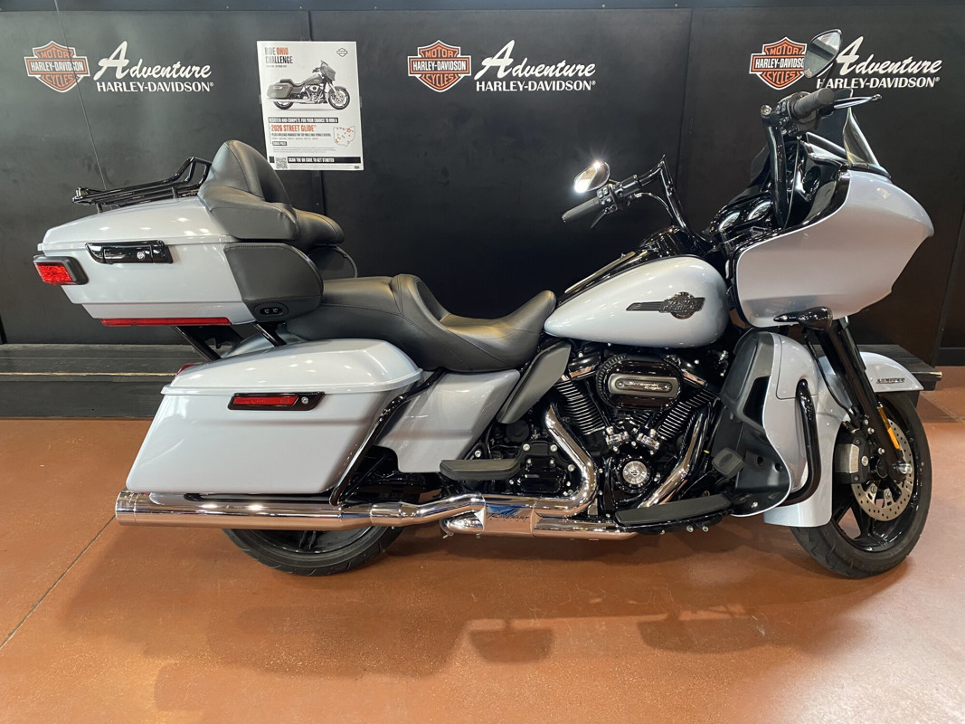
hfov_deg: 67.3
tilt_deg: -21.0
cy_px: 362
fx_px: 725
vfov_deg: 53.1
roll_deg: +0.4
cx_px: 482
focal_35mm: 26
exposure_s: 1/60
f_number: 1.8
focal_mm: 4.25
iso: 200
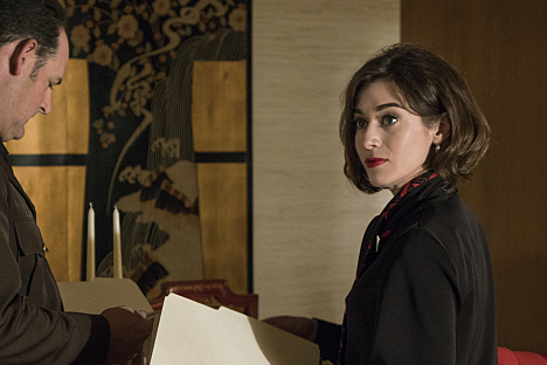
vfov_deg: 12.3
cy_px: 274
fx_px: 1686
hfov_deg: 18.4
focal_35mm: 111
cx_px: 241
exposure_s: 1/60
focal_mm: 65
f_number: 5
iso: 2500
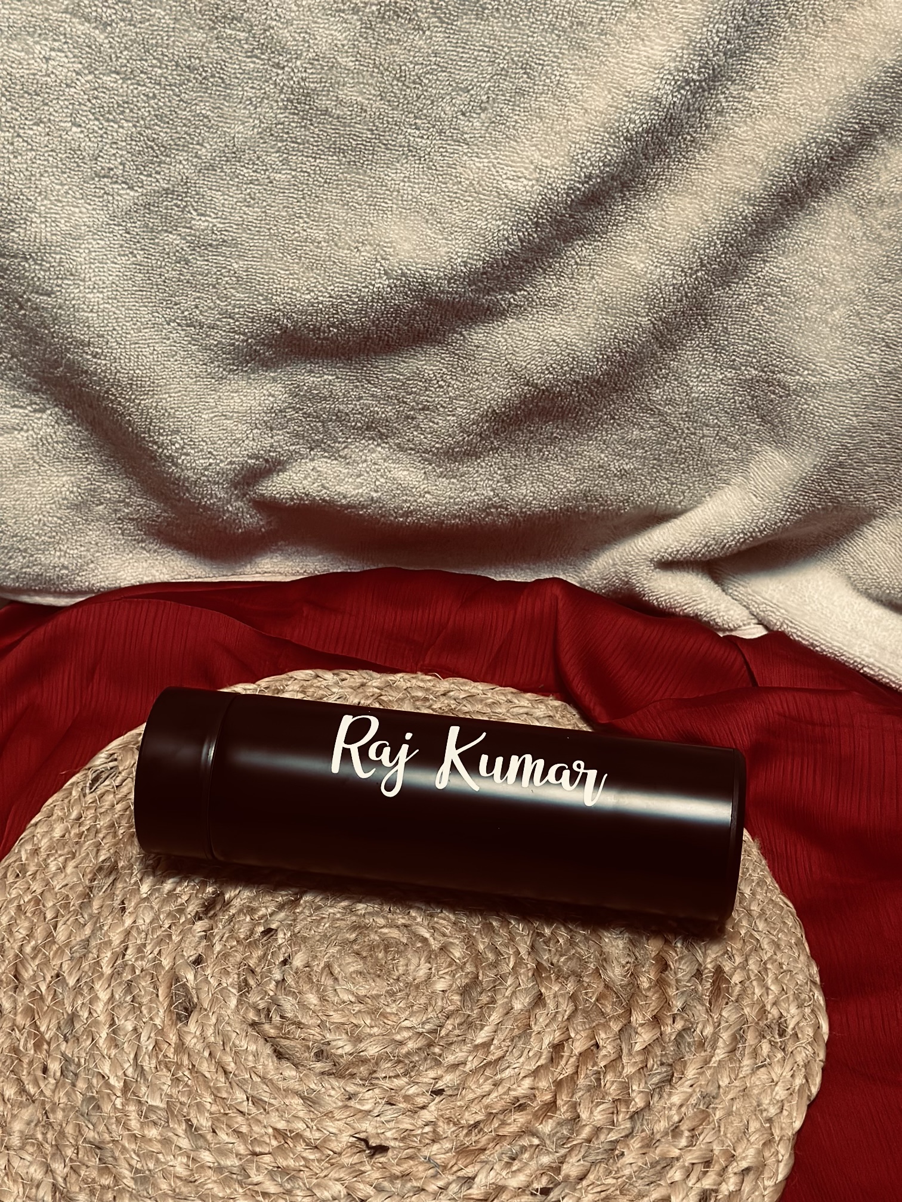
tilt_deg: -43.7
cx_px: 451
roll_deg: -2.0
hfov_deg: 30.3
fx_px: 1668
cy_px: 601
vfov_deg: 39.7
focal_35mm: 48
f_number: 1.78
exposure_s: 1/40
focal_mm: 6.86
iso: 640
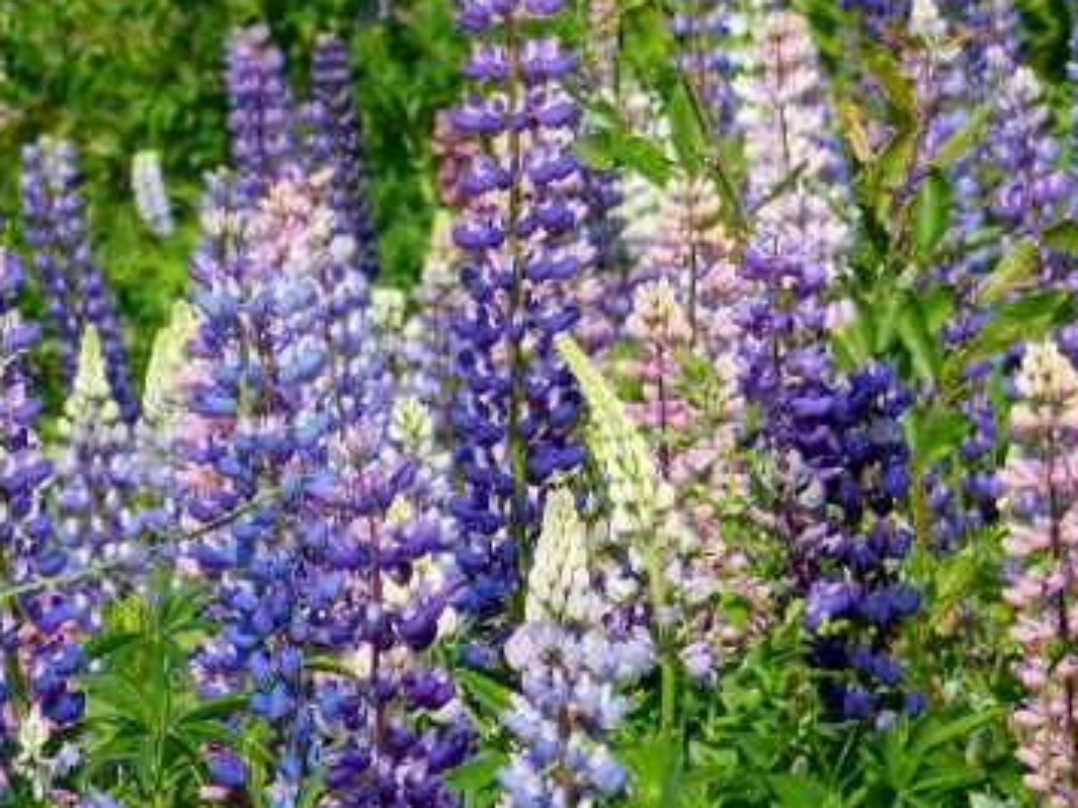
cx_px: 364
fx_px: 11052
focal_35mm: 355
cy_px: 618
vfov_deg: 4.2
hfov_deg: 5.6
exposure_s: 1/320
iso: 125
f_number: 5.9
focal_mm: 34
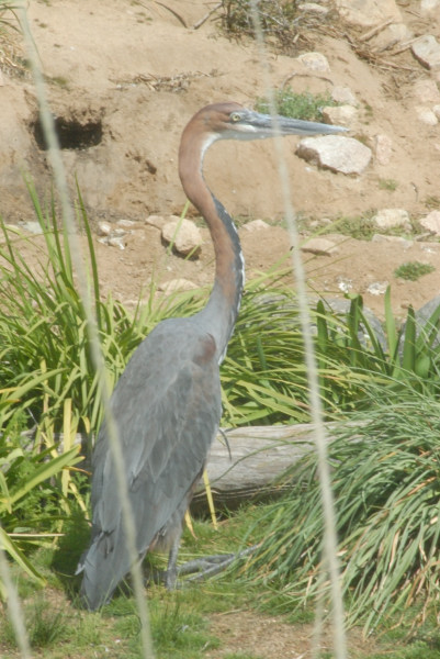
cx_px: 220
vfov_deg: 5.5
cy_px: 330
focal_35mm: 375
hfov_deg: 3.7
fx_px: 6863
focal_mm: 250
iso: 1600
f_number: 43
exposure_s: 1/90
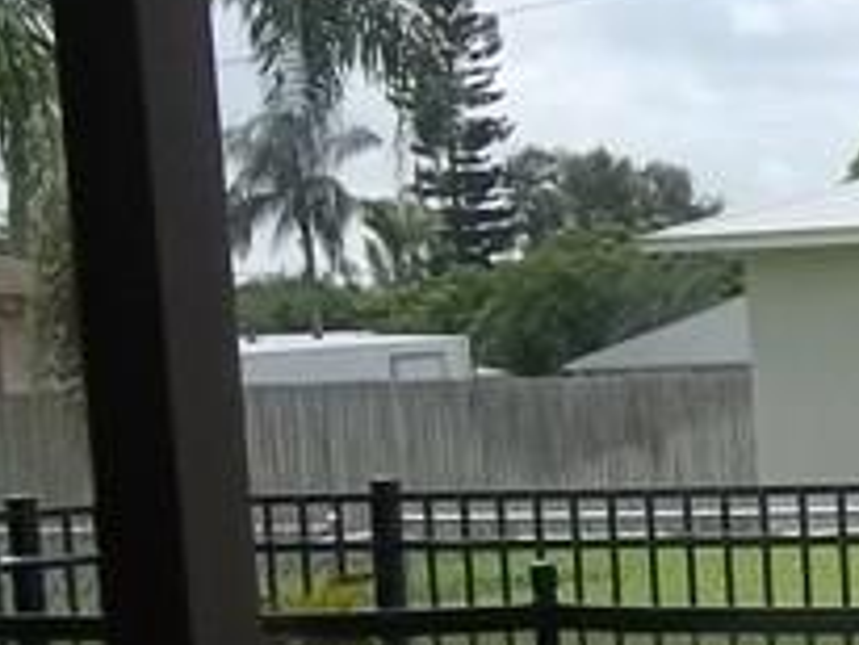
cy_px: 1076
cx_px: 1697
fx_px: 3973
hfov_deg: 11.2
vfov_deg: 9.0
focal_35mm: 160
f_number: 8.8
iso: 64
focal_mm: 5.7
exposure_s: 1/160
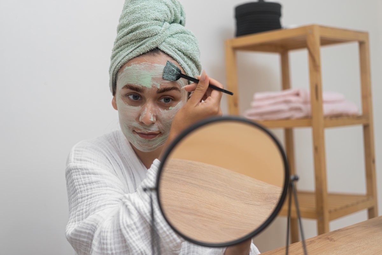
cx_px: 191
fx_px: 531
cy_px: 128
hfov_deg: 39.6
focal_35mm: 50
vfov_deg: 27.0
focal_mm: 50
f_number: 2.5
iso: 640
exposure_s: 1/100
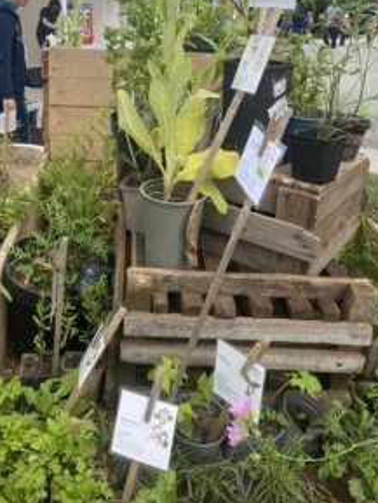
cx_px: 146
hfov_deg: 39.5
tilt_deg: -15.1
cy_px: 160
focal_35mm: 36
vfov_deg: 50.2
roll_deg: -0.4
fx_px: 524
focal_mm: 4.25
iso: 32
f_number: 1.8
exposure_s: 1/858
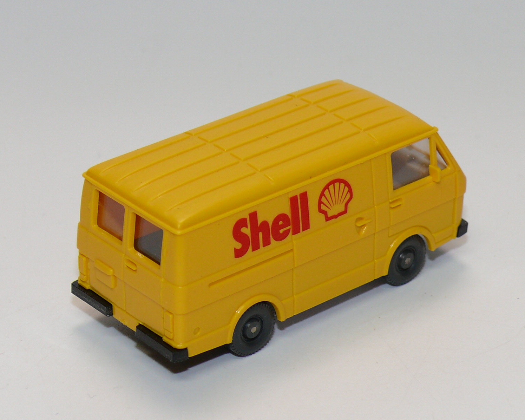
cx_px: 268
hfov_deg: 13.7
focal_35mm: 141
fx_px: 2191
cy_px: 210
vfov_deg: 11.0
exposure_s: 1/30
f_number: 4
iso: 100
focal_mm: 16.2
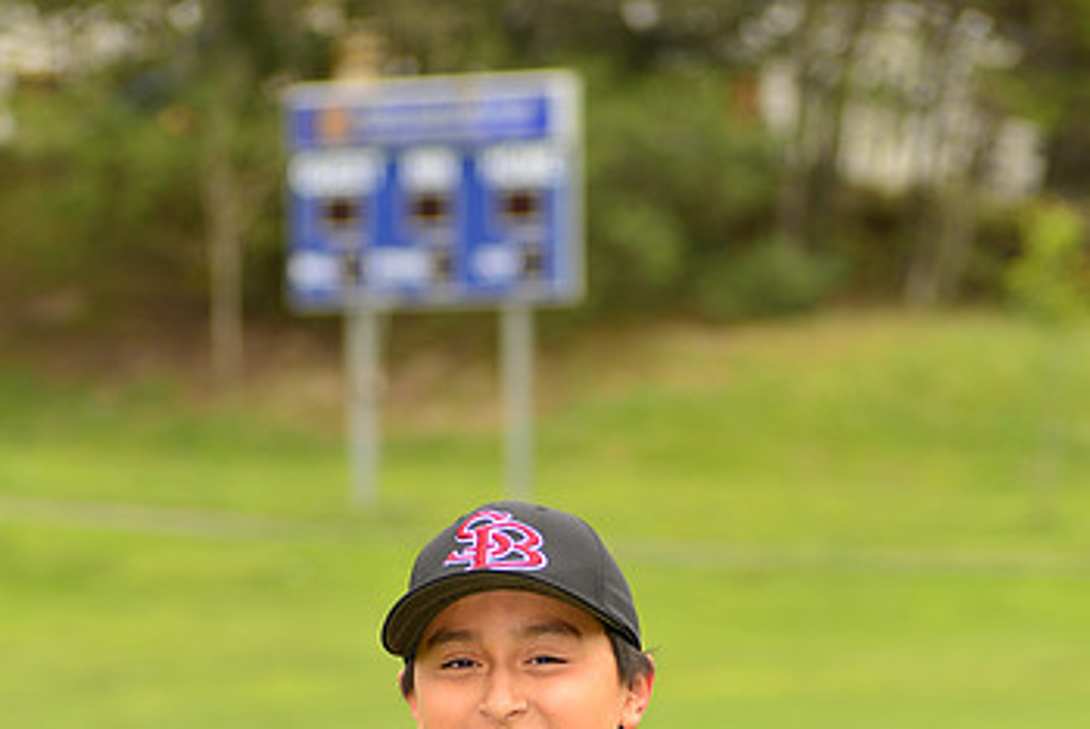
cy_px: 844
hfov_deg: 9.9
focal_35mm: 207
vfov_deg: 6.6
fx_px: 6273
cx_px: 596
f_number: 5
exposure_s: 1/250
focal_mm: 125
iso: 100
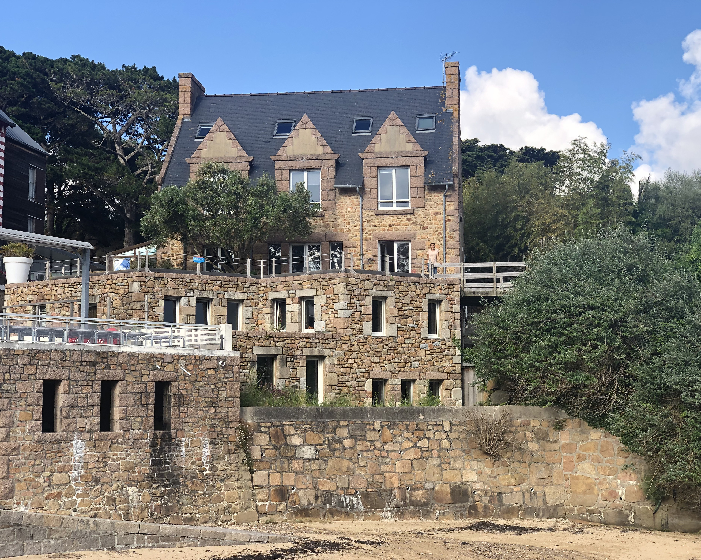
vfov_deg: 27.6
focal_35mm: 55
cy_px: 282
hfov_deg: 34.1
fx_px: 1141
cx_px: 346
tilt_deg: +6.7
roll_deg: +0.8
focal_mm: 6
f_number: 2.4
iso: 16
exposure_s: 1/540
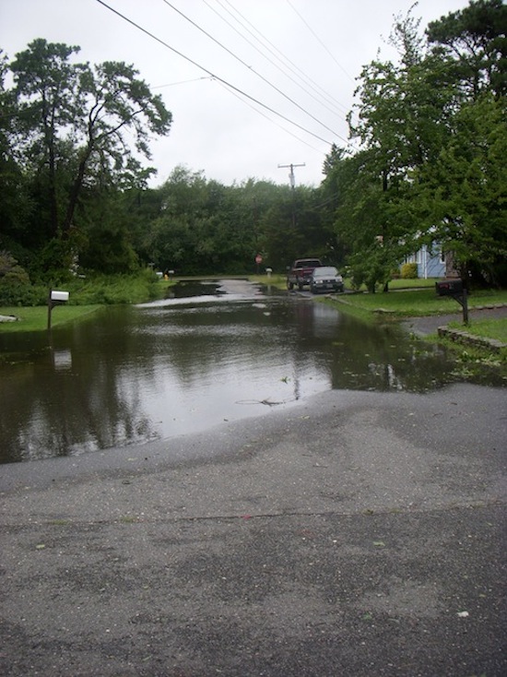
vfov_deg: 49.0
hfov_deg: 37.7
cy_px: 338
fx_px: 743
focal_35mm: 38
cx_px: 254
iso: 100
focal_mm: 6.3
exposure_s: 1/500
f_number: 3.3
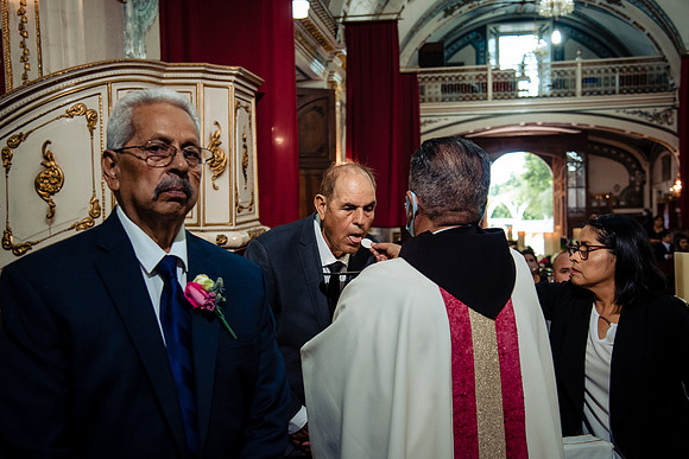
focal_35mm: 42
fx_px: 795
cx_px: 344
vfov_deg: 32.2
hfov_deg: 46.9
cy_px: 230
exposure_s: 1/100
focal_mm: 40
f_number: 5
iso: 2000
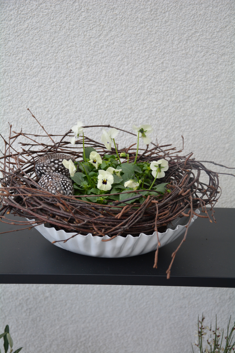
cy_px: 176
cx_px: 118
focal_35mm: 72
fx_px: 705
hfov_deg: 18.9
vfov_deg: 28.1
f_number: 4.8
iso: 640
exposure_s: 1/60
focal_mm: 48
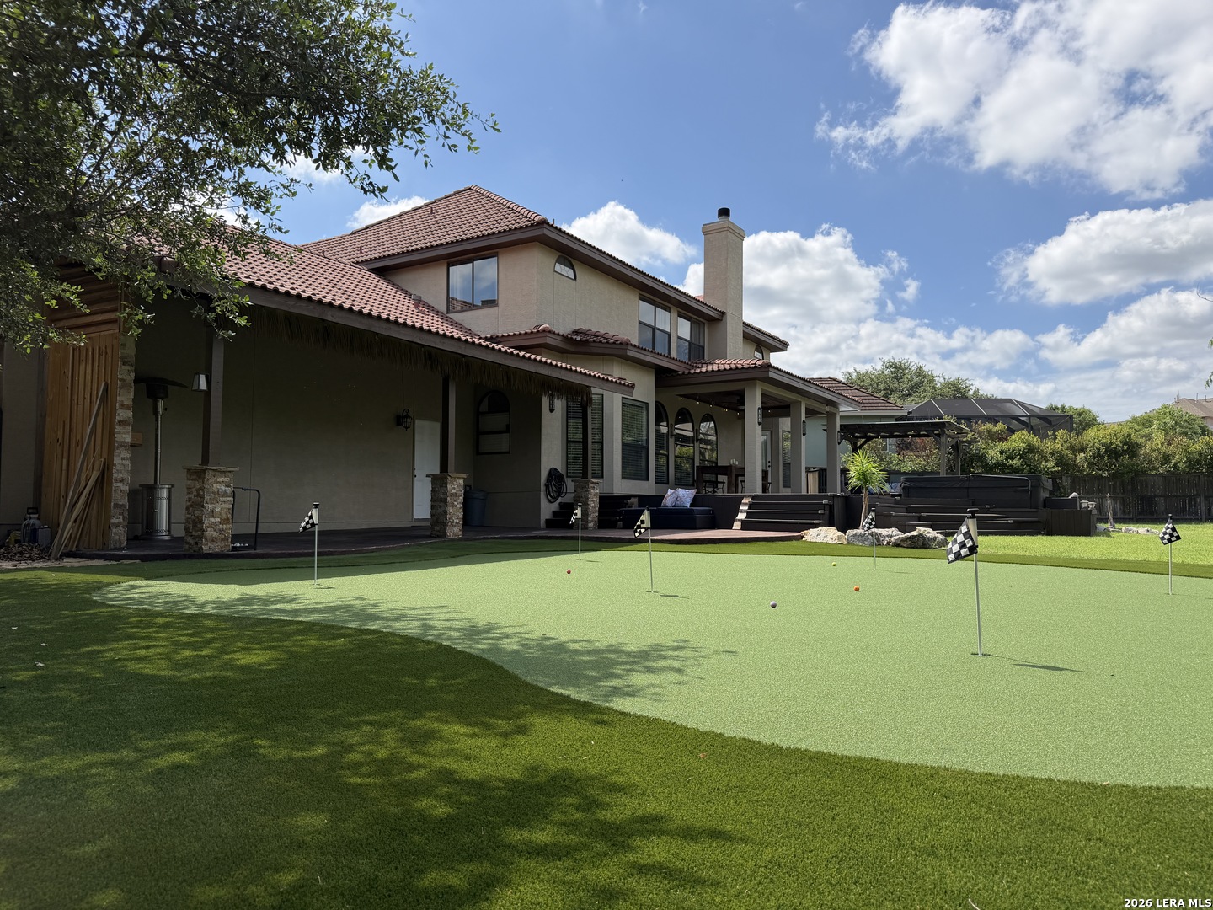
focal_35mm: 24
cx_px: 606
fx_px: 841
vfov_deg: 56.8
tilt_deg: +3.9
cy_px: 455
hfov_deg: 71.6
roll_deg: +0.5
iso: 80
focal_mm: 6.76
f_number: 1.78
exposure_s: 1/3953
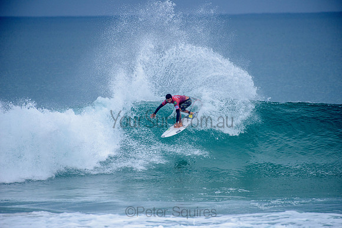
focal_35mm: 500
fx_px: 4751
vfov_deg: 2.8
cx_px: 171
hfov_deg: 4.1
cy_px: 114
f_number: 5.6
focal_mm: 500
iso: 360
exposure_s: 1/2000
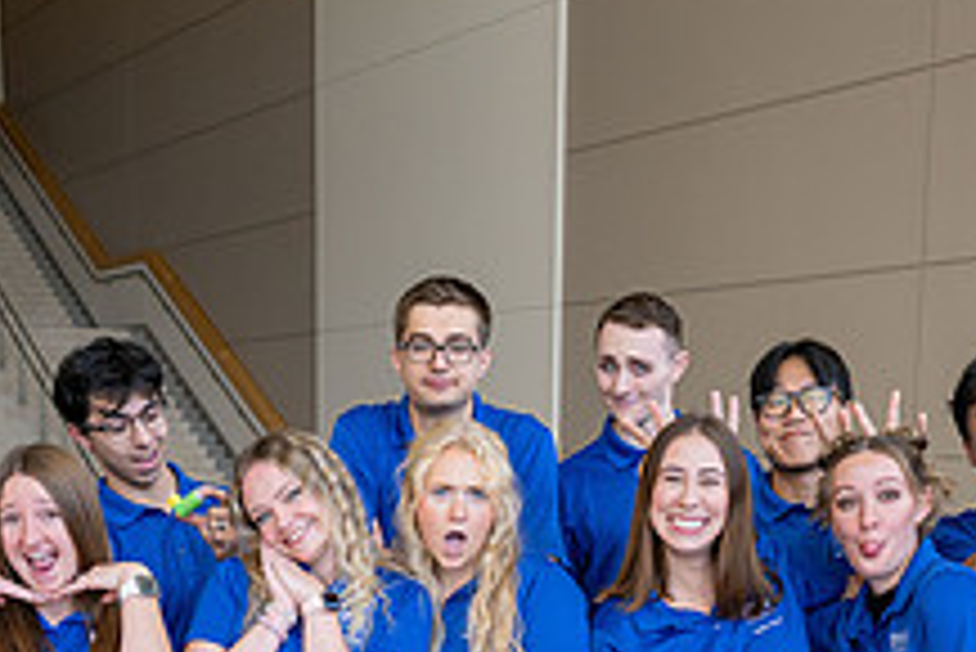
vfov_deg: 18.7
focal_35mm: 69
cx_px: 463
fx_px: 1872
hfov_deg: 29.2
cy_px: 789
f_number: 5
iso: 400
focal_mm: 24.5
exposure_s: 1/250
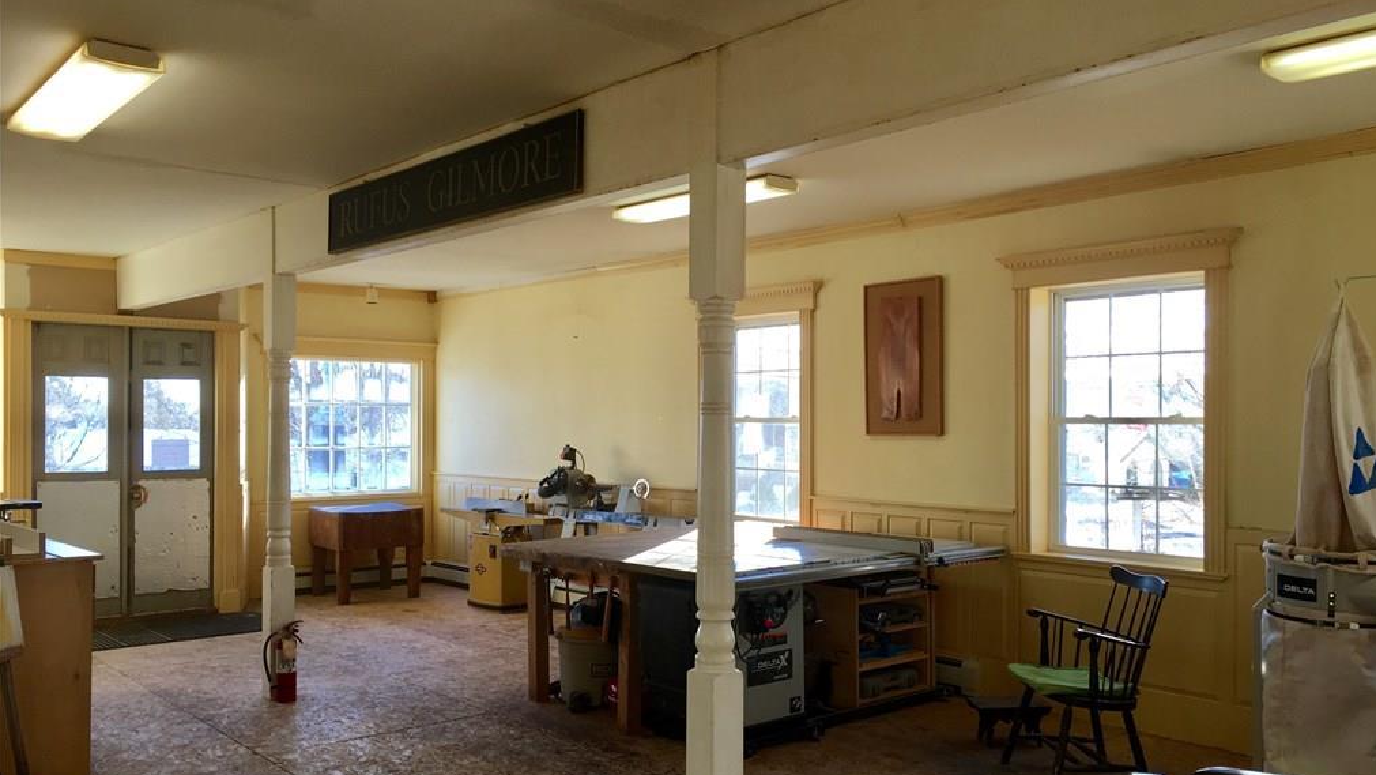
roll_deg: +0.8
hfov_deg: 61.0
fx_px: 1168
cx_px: 695
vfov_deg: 36.7
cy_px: 424
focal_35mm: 32
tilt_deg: +0.4
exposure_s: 1/120
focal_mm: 4.15
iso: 40
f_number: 2.2
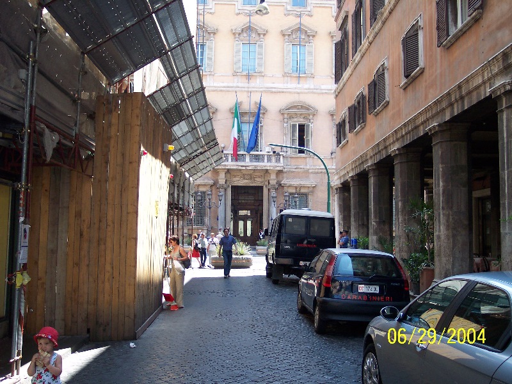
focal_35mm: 38
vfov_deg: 37.7
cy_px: 192
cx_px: 256
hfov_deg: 49.0
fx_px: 562
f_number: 2.8
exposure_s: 1/250
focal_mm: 8
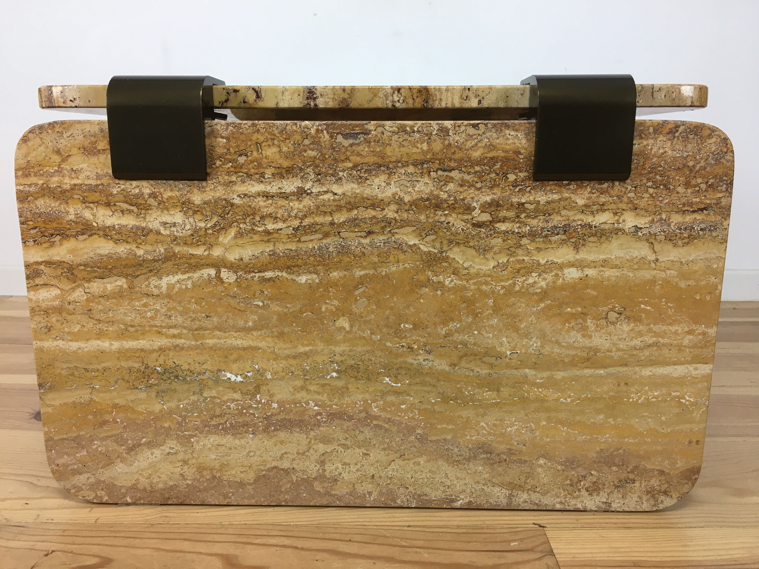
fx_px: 636
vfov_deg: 48.2
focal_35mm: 29
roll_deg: -0.1
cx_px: 380
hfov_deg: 61.7
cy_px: 284
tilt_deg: -12.1
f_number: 2.2
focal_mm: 4.15
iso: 32
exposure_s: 1/33
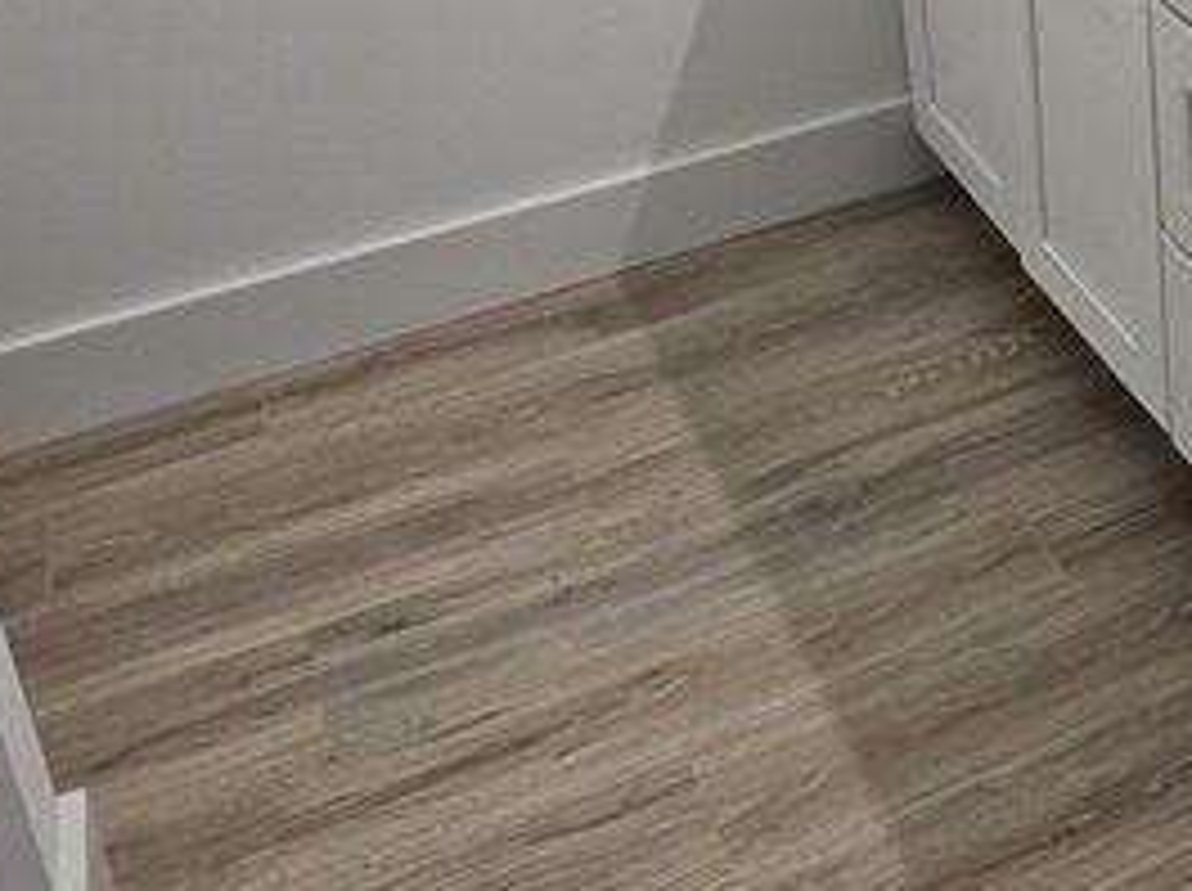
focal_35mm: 58
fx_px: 1995
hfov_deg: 30.1
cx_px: 1289
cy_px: -140
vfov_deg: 23.3
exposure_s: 1/120
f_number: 1.7
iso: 125
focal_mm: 6.3
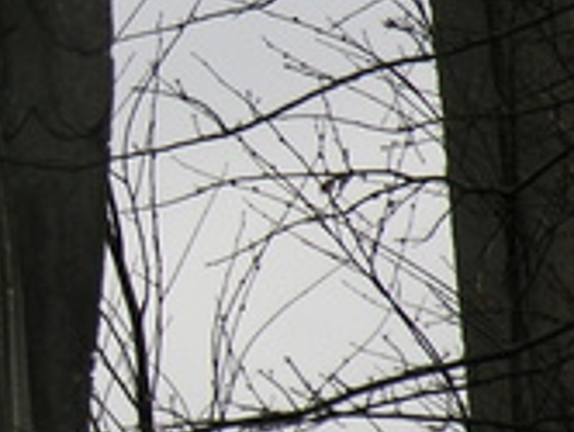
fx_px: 24842
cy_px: 114
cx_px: -664
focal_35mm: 1496
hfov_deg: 1.3
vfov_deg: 1.0
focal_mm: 80
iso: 50
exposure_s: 1/274
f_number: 5
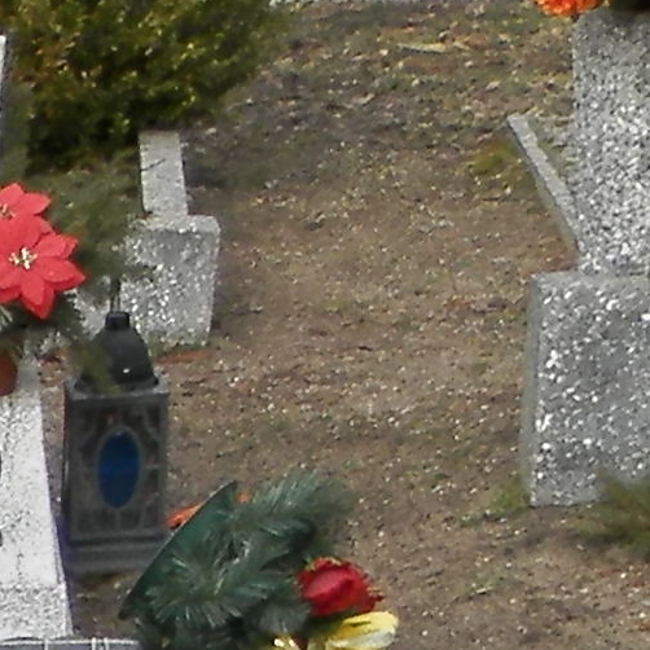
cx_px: -1193
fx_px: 4313
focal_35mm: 203
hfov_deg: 7.7
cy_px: 1516
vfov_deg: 8.0
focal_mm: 4.5
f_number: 3.1
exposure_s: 1/320
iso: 80
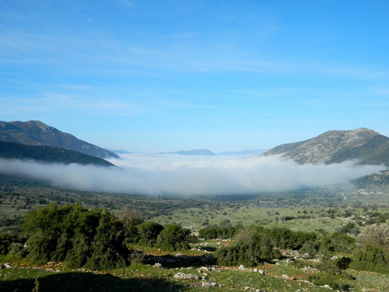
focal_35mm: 31
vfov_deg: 45.4
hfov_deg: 58.4
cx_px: 194
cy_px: 146
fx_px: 348
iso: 80
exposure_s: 1/1000
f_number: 3.2
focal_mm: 5.6
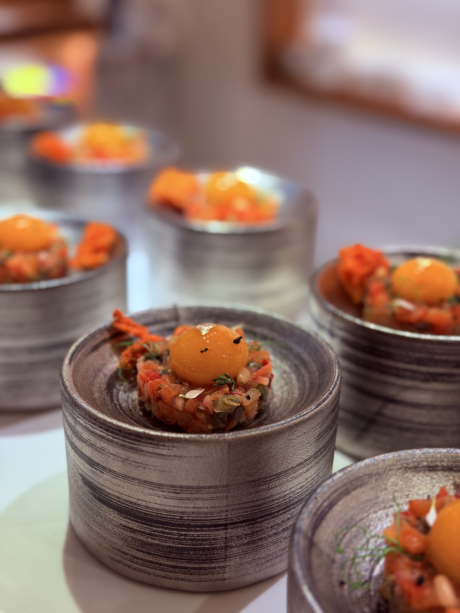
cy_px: 306
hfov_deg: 30.3
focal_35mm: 48
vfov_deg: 39.7
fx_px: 850
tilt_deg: -24.2
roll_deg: -2.3
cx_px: 230
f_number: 1.78
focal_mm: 6.76
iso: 160
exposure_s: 1/60
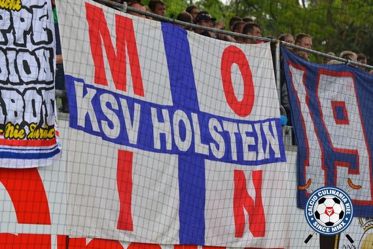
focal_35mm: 129
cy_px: 124
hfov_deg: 15.9
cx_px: 186
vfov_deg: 10.6
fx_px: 1336
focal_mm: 86
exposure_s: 1/1250
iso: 400
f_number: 4.5
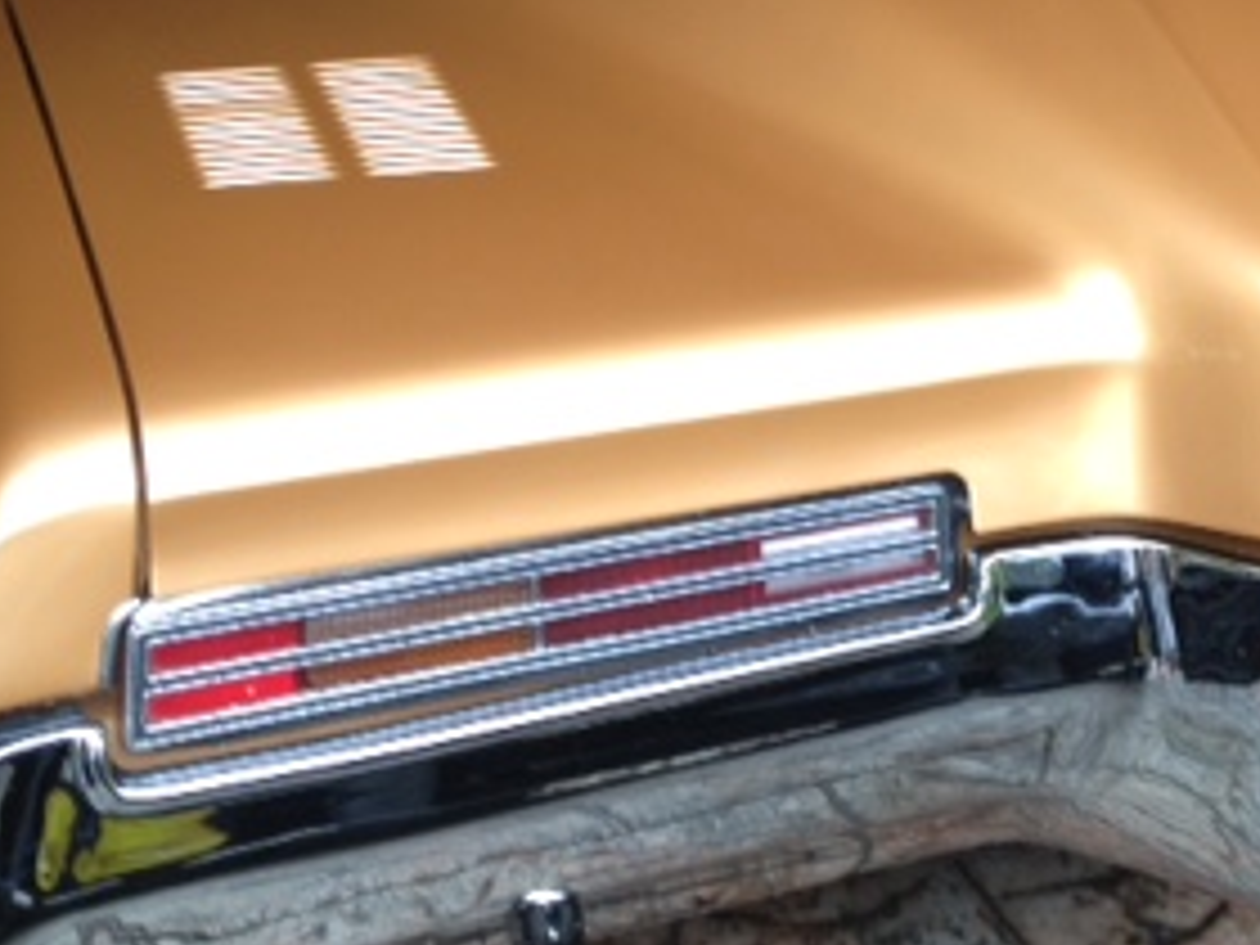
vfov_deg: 18.2
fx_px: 2912
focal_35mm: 80
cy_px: 117
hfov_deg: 24.1
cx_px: 990
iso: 64
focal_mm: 4.28
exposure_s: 1/20
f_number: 2.4
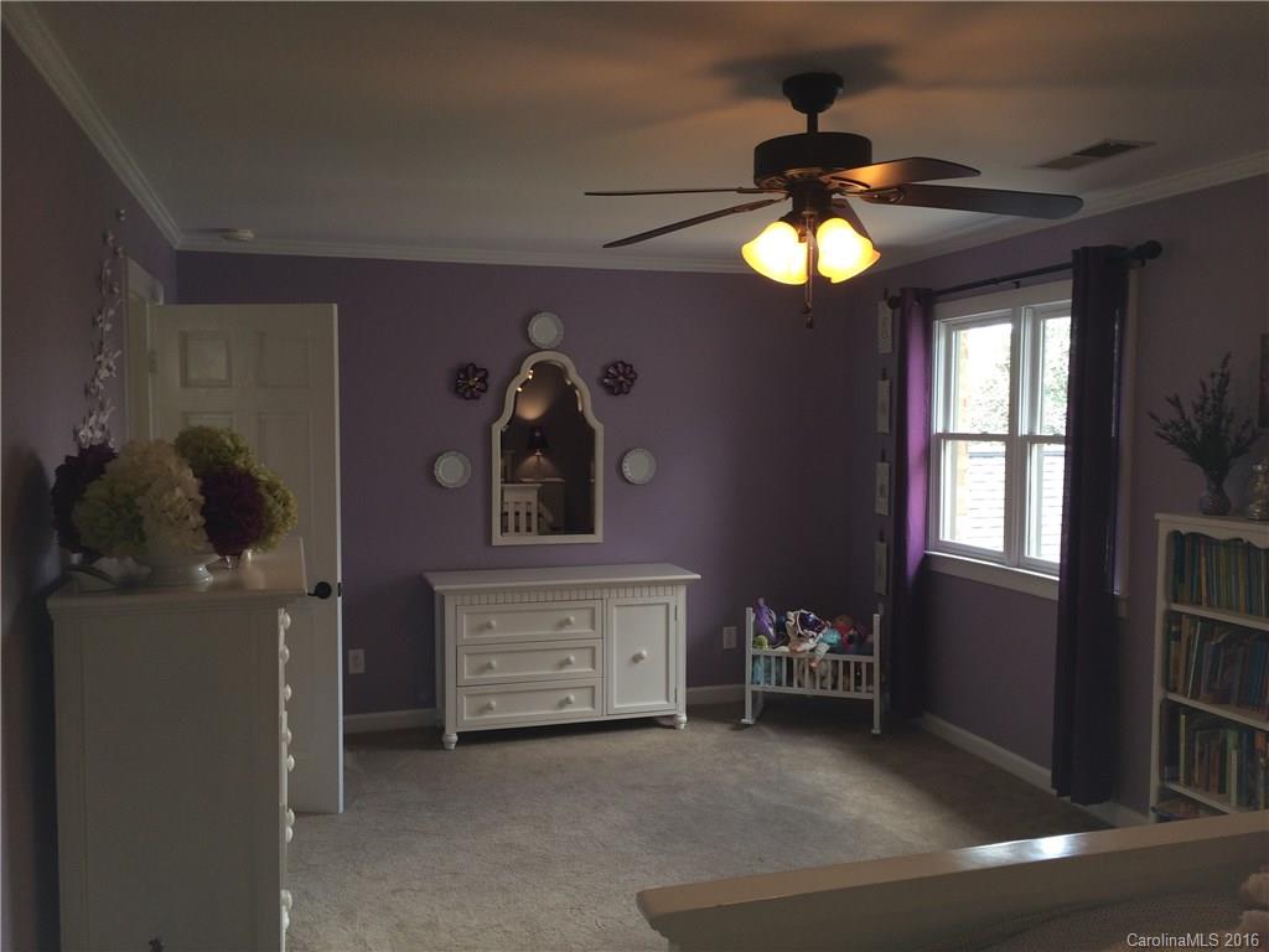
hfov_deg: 61.7
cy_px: 476
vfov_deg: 48.2
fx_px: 1063
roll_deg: +1.1
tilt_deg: -4.7
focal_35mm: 29
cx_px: 634
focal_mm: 4.15
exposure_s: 1/30
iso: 32
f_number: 2.2
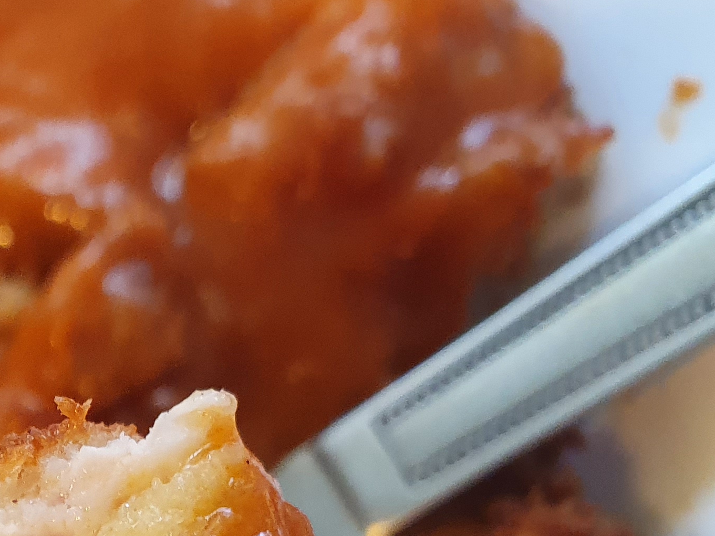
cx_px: -191
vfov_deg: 18.0
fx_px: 1591
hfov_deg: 22.8
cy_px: 677
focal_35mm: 77
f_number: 2.4
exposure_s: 1/60
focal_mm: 4.32
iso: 250
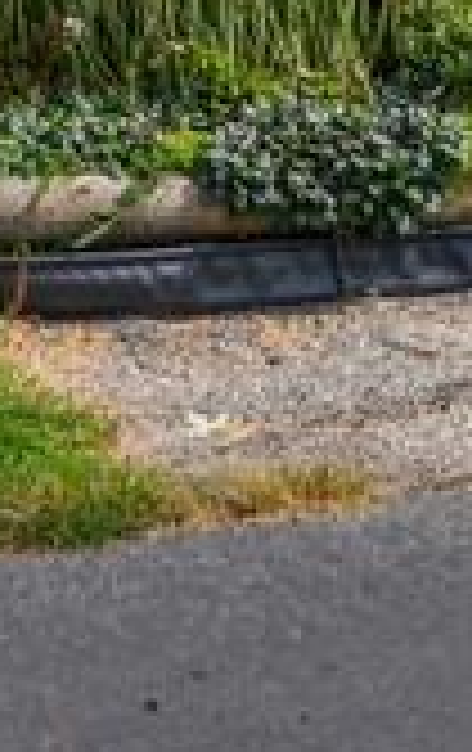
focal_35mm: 187
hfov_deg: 7.0
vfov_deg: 10.7
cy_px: -421
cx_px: 481
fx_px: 3832
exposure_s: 1/3200
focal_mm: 30
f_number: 2.8
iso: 320
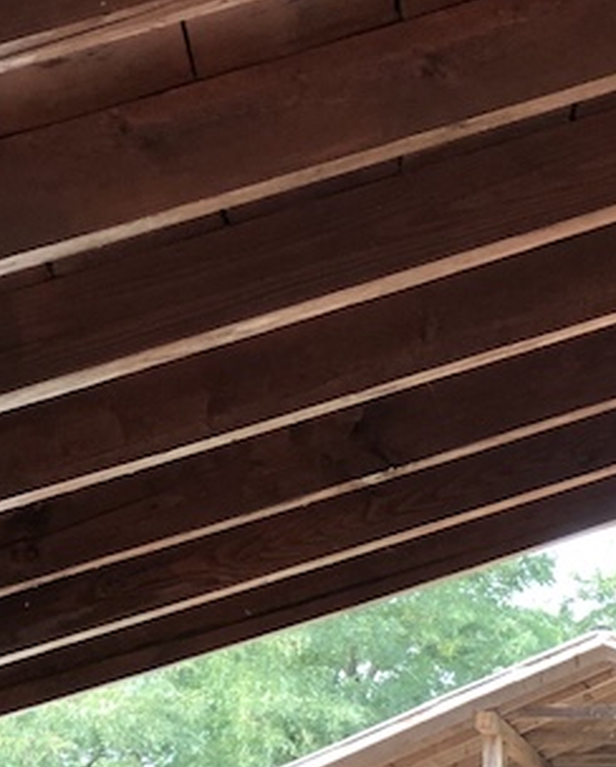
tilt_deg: +5.3
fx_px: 4435
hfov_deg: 7.8
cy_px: 796
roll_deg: -0.2
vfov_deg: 9.8
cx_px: 947
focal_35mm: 195
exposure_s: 1/40
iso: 25
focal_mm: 6.6
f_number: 2.8
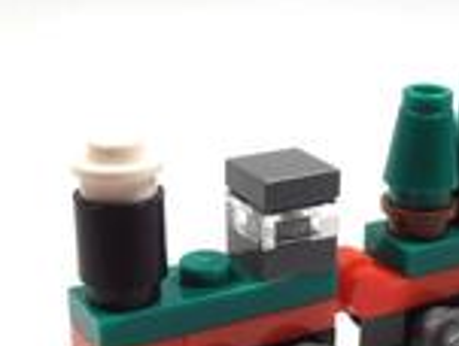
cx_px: 292
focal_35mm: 88
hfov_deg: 22.1
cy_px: 279
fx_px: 1170
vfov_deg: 16.7
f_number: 3.9
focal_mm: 6.61
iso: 80
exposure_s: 1/80
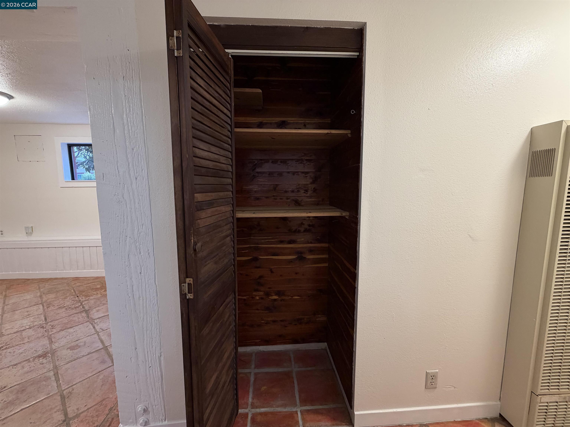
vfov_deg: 85.7
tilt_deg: -6.8
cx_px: 285
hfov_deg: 102.1
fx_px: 231
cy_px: 214
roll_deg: +0.4
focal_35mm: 14
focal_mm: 2.22
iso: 200
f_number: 2.2
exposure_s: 1/60
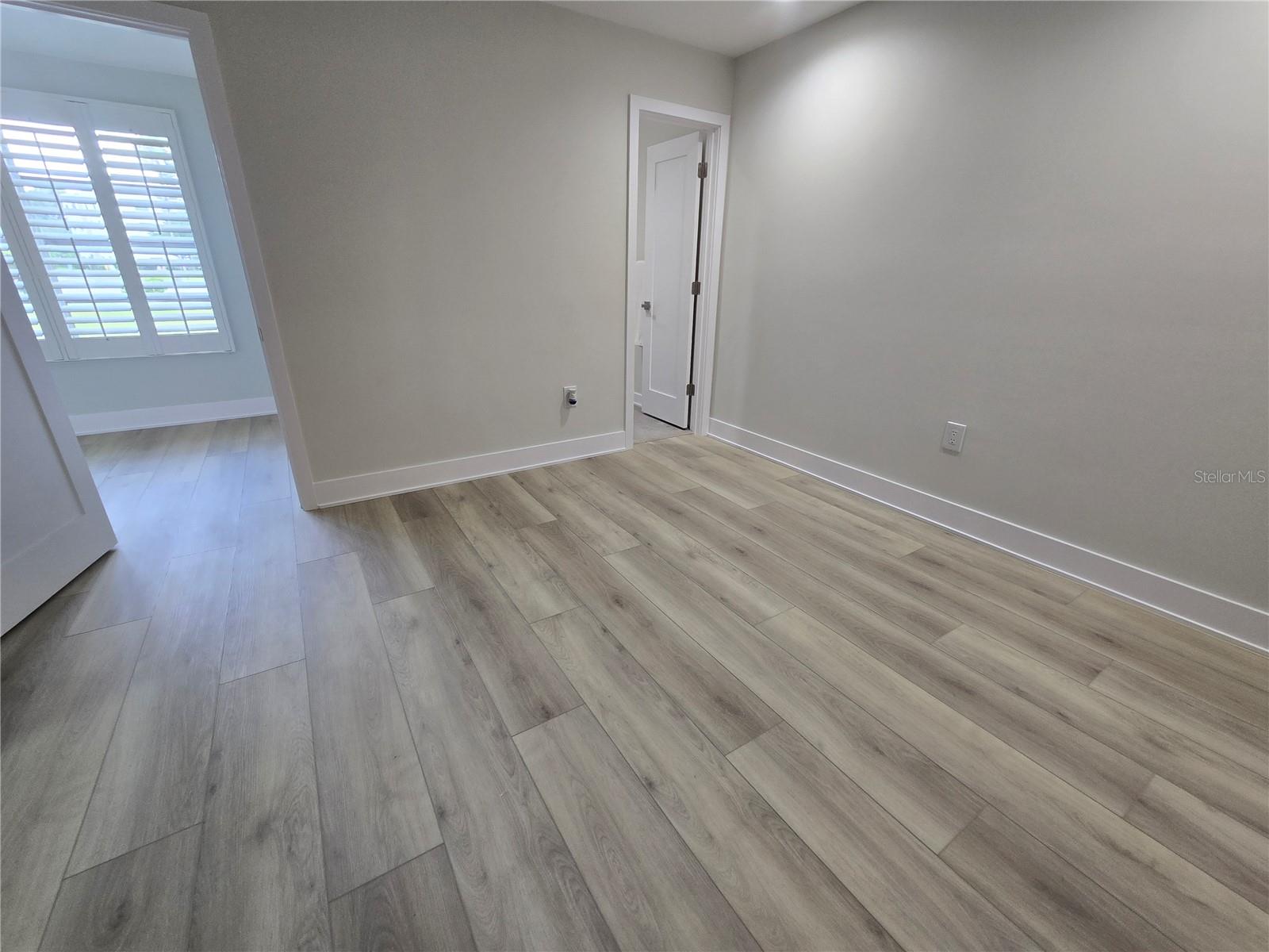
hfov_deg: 106.2
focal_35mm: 13
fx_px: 477
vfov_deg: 89.9
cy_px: 476
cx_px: 634
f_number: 2.2
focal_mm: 2.2
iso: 100
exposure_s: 1/60
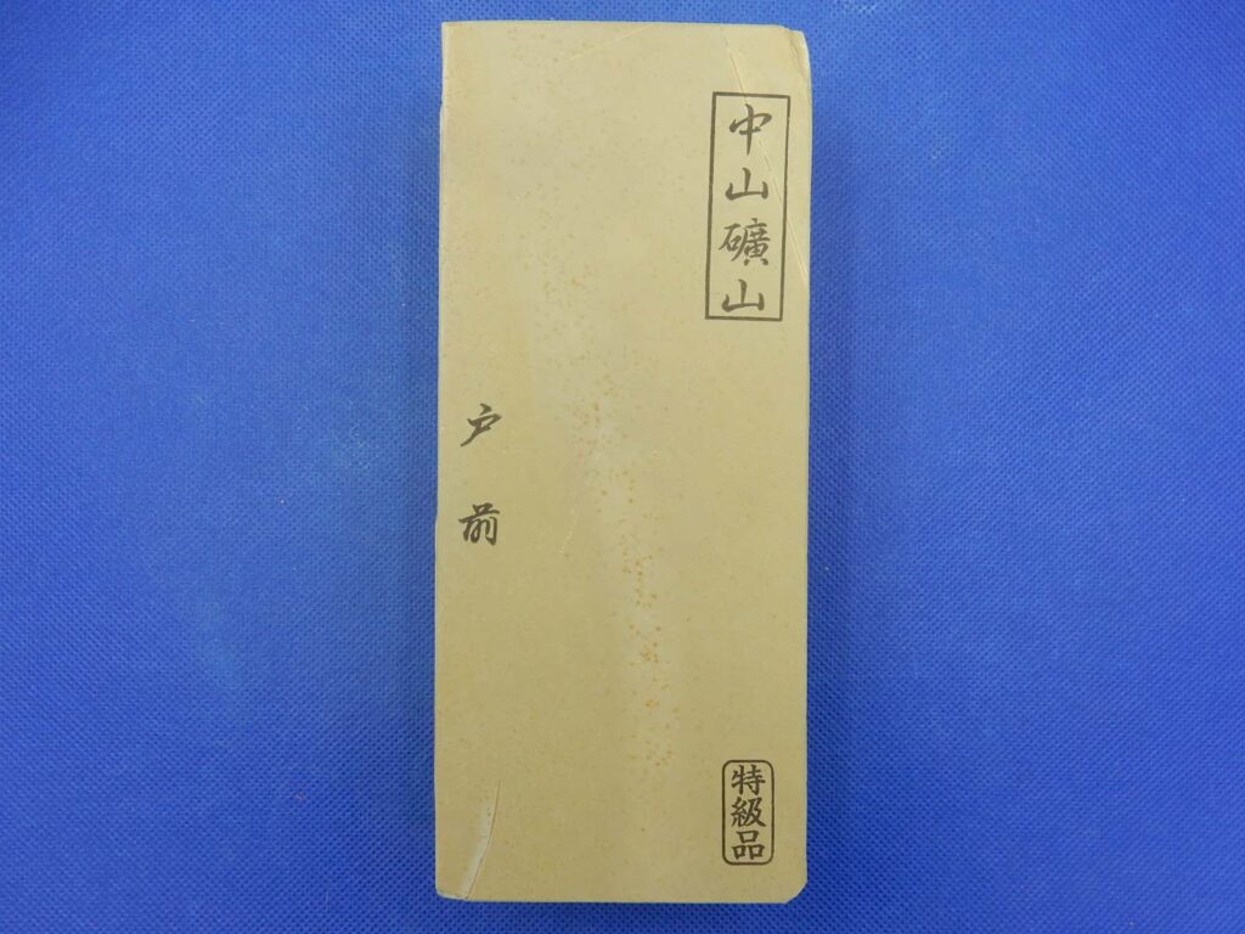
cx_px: 622
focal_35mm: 25
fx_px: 899
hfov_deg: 69.4
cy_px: 467
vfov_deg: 54.9
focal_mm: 4.5
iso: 125
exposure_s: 1/80
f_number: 3.7
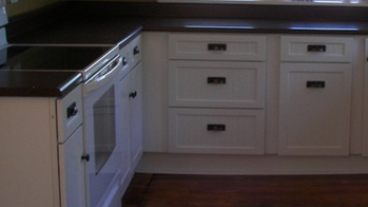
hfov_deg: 28.8
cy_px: 52
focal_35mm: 72
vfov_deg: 16.7
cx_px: 292
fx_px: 702
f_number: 2.8
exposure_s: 1/30
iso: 100
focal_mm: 6
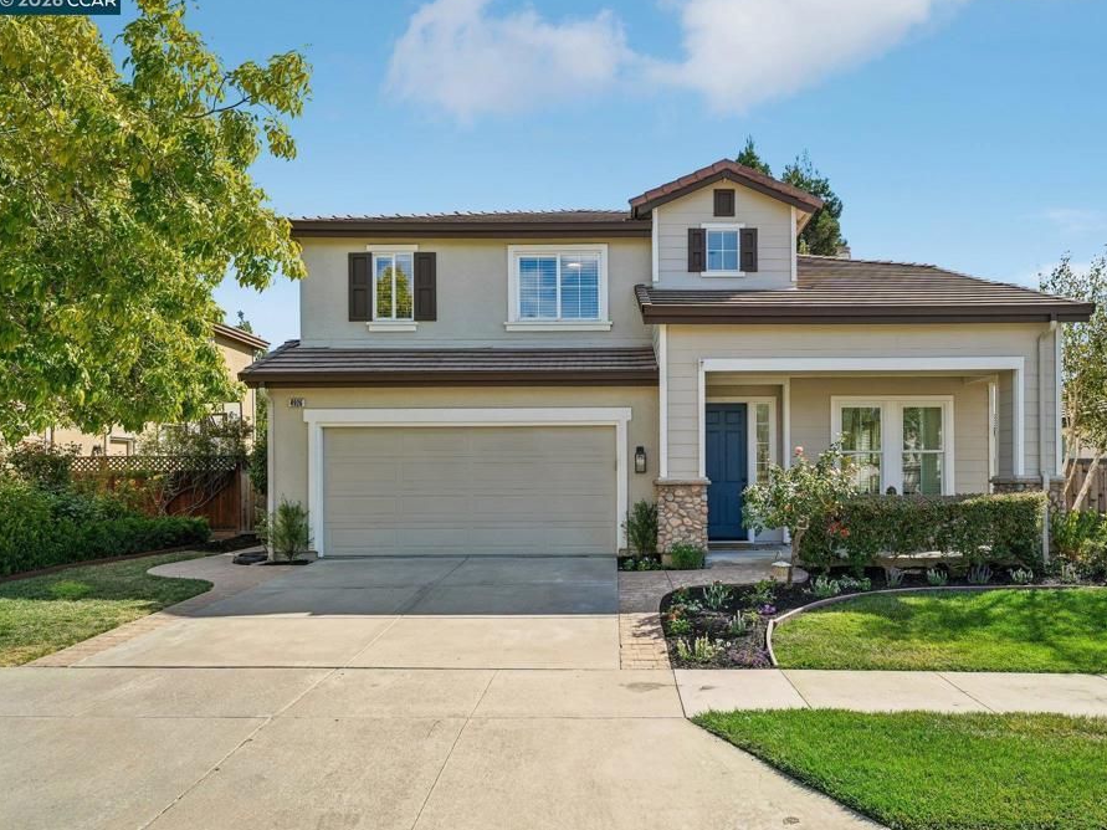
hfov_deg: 76.8
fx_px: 693
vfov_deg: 61.8
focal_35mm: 22
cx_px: 632
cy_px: 408
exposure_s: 1/320
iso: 500
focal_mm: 19.6
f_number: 8
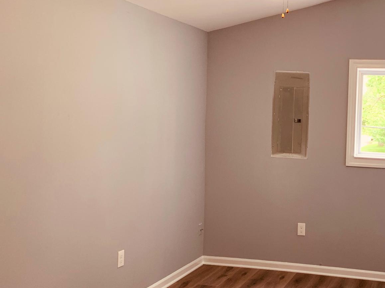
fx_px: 512
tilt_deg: -0.9
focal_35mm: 46
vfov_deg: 31.5
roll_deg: -2.7
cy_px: 142
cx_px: 319
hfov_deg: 39.3
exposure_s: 1/60
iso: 80
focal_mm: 4.25
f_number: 1.8
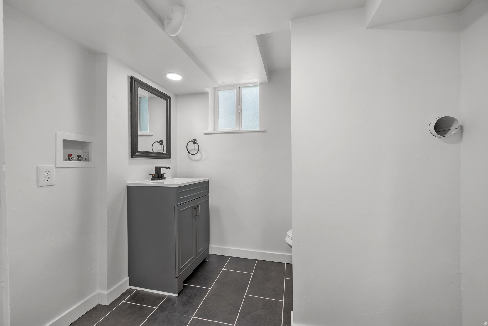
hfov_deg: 104.2
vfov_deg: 81.3
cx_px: 244
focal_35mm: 14
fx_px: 190
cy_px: 163
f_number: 8
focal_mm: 14
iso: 500
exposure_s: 1/2
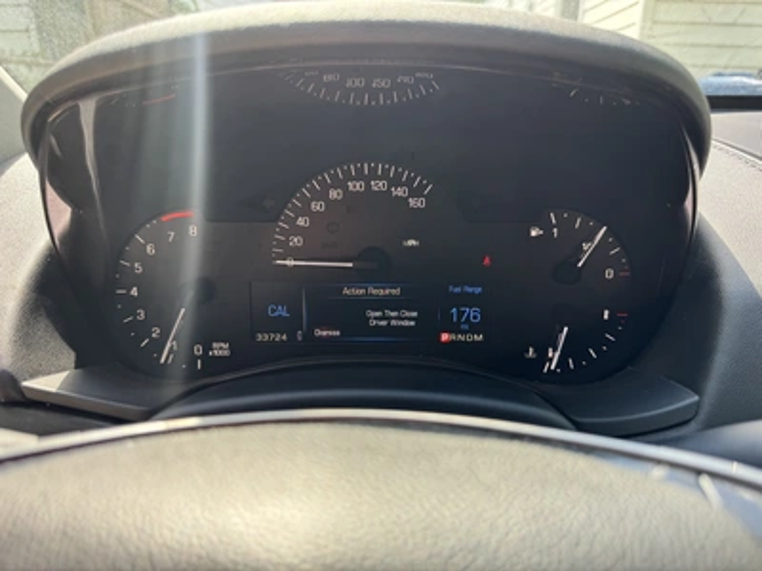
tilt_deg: -19.6
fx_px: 528
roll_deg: -0.7
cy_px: 286
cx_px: 381
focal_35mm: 24
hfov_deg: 71.6
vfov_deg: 56.8
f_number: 1.78
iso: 80
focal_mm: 6.76
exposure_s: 1/164
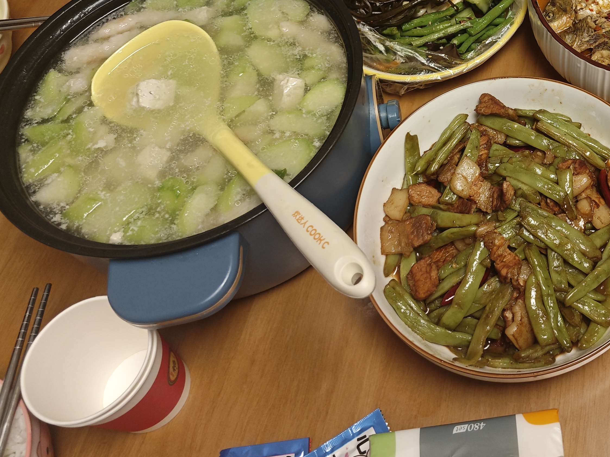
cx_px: 552
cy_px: 63
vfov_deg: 32.9
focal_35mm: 42
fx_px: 740
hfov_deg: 41.2
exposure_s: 1/50.9
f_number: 1.8
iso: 320
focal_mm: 5.43
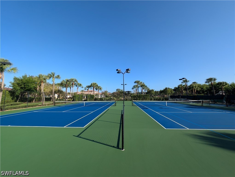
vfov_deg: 94.6
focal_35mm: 12
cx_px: 118
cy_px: 88
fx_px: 82
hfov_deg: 110.5
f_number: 1.95
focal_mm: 2.23
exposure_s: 1/1190
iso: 39
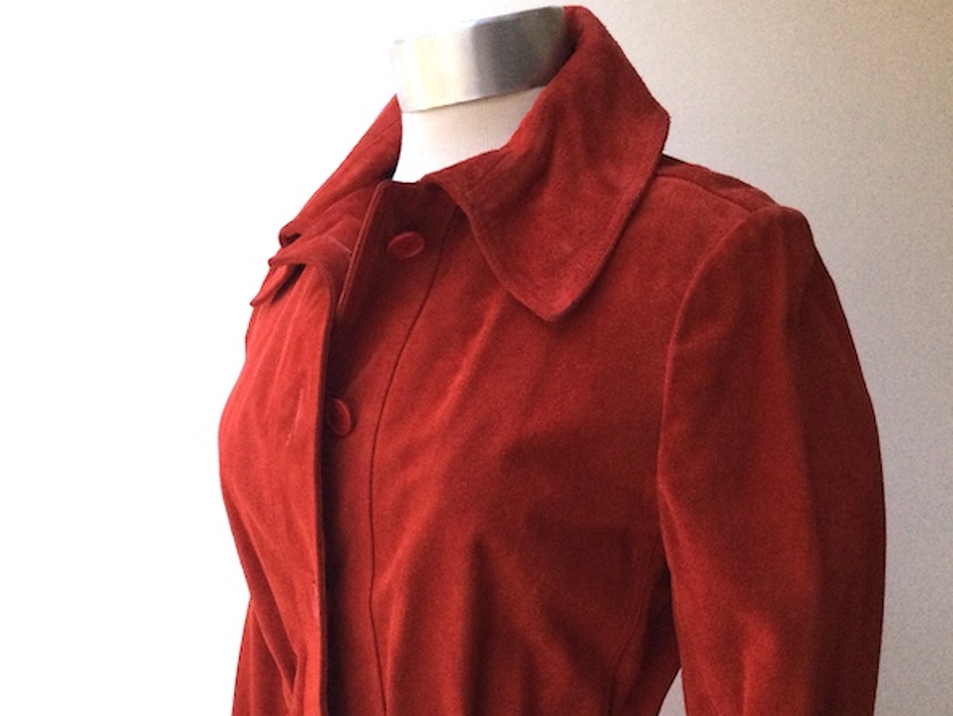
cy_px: 516
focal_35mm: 42
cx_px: 472
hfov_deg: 44.8
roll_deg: +0.0
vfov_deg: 33.8
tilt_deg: -9.6
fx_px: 1157
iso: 160
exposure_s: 1/30
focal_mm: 3.3
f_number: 2.4
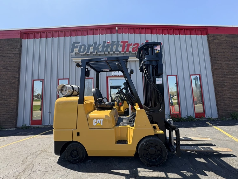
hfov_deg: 102.0
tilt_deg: +5.5
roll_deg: +3.0
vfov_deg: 85.7
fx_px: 96
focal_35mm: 14
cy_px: 90
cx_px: 119
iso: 64
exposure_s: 1/587
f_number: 2.2
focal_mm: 2.22
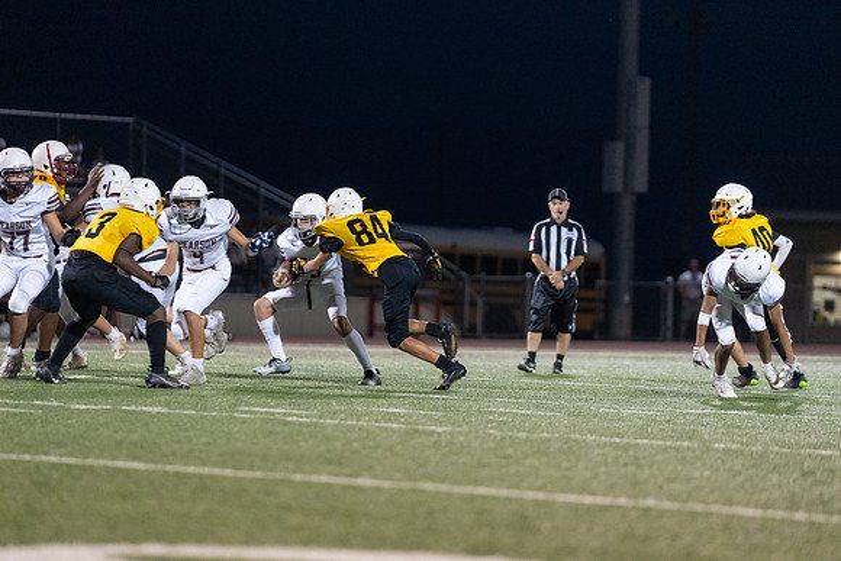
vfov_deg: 6.9
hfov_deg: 10.3
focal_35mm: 200
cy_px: 280
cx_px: 420
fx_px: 4673
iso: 5000
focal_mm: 200
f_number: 3.2
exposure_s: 1/1000
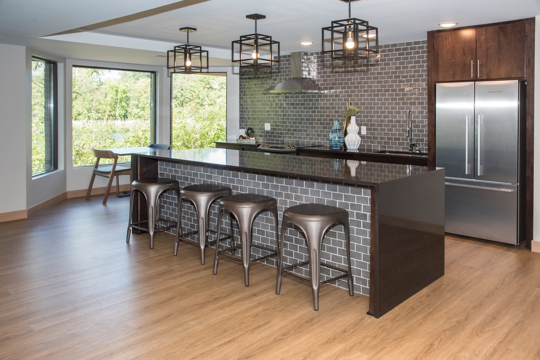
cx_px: 270
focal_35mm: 30
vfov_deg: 43.6
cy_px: 180
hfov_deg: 61.9
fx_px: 450
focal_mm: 30
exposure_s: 1/200
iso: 1600
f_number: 10
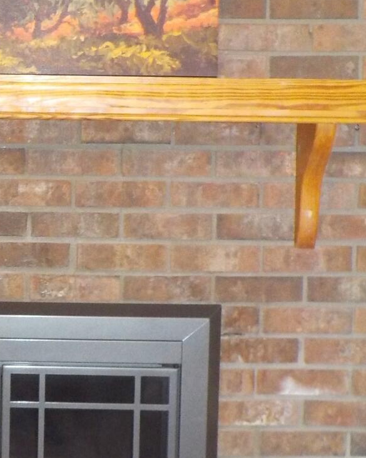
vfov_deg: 23.8
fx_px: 1084
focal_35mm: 80
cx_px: -21
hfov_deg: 18.5
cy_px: 280
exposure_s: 1/30
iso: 360
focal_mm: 4.1
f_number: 3.3
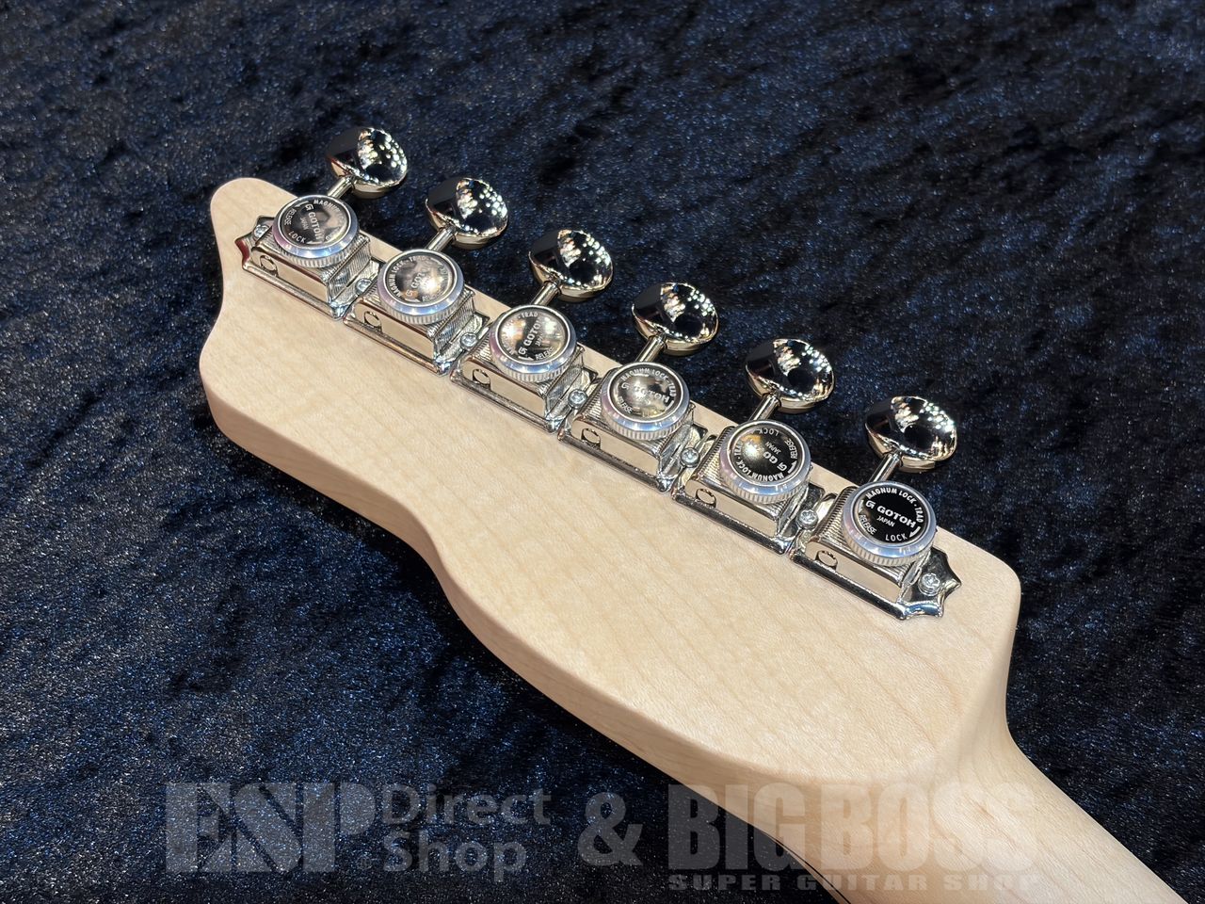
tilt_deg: -59.6
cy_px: 452
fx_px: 1810
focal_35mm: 52
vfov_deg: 28.0
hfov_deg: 36.8
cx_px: 602
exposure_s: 1/60
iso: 80
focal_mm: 5.96
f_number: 1.6
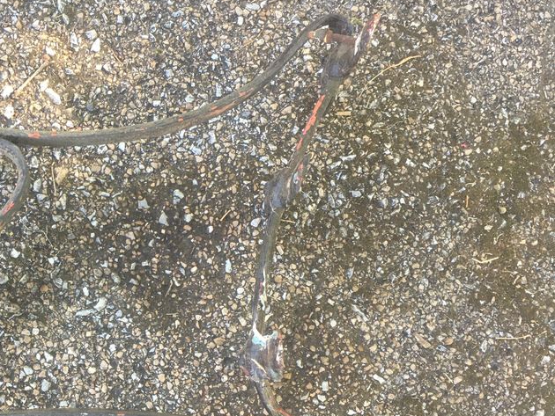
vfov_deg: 31.4
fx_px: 738
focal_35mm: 46
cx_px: 116
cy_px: 259
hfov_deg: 39.7
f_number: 2.2
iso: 50
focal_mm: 4.15
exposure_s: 1/33
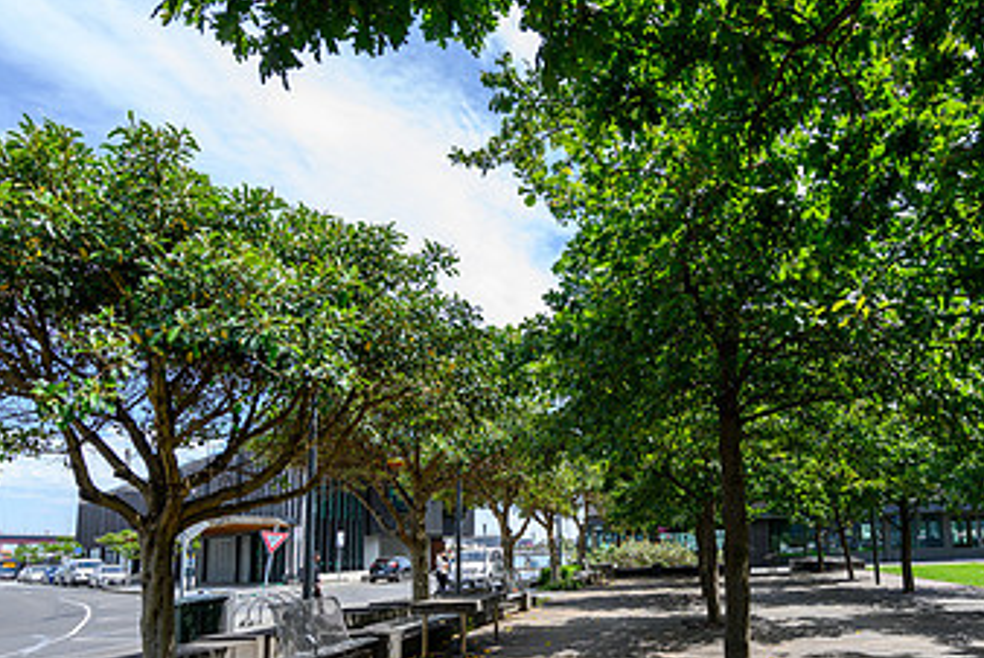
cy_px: 459
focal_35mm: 24
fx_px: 657
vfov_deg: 51.8
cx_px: 652
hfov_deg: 71.6
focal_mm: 14
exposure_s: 1/160
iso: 100
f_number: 5.6
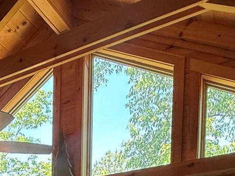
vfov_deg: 18.9
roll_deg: -0.5
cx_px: -21
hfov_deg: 29.6
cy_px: 320
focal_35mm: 59
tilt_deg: -4.7
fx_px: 400
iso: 320
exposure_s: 1/120
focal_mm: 2.22
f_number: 2.2
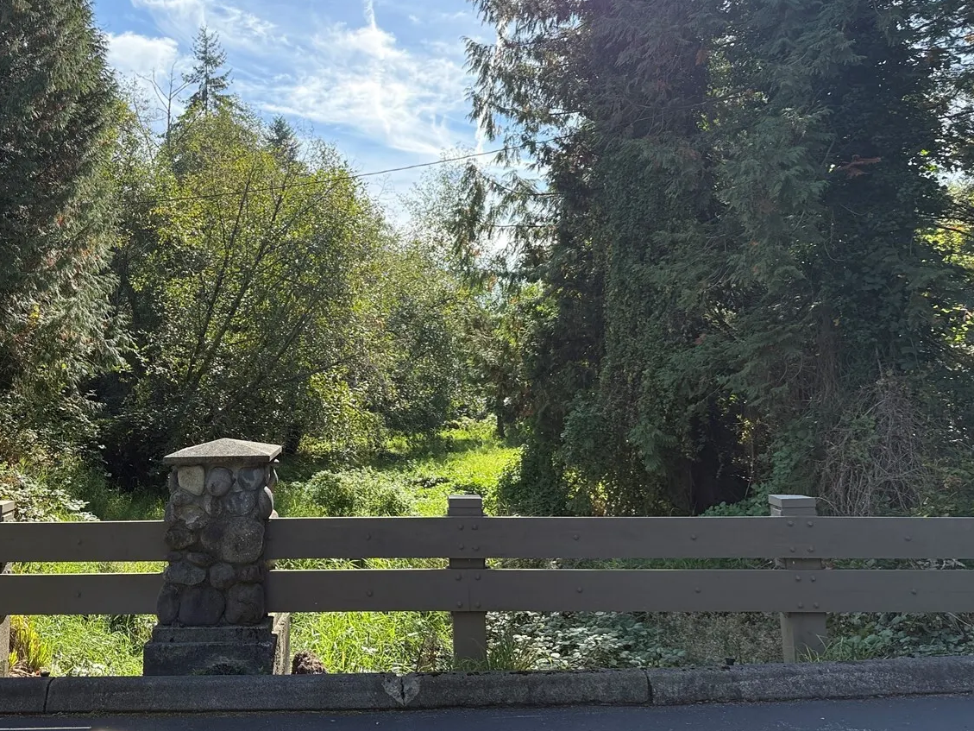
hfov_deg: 53.2
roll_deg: +0.9
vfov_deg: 41.0
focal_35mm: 34
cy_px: 217
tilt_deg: +8.7
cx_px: 347
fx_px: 957
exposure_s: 1/1139
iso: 100
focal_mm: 6.76
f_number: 1.78
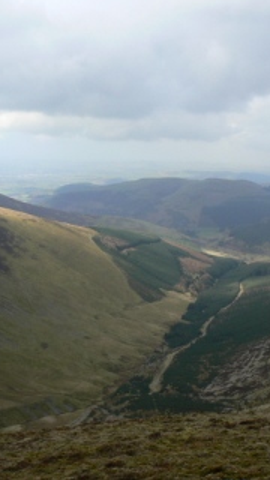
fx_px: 675
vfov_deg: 39.2
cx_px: 228
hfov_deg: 22.2
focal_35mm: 53
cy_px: 238
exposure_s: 1/320
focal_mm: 6
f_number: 5.6
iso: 80
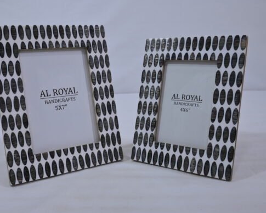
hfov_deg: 50.2
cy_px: 104
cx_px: 116
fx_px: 283
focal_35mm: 36
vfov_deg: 41.2
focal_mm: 31
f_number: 8
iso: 500
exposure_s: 1/125
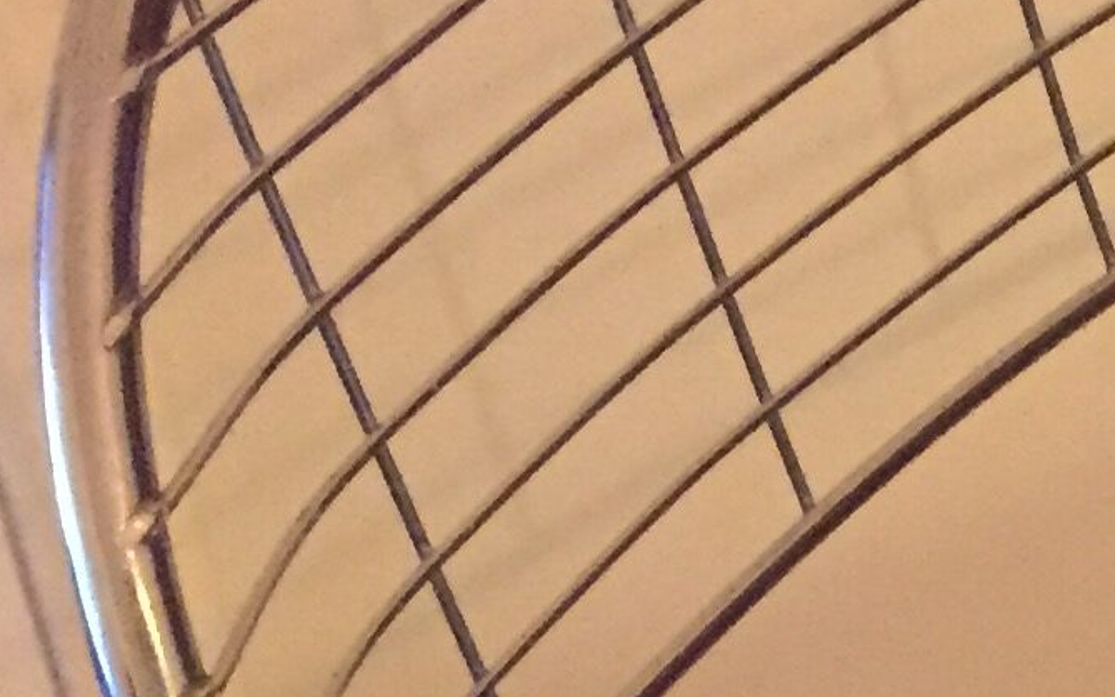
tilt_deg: -45.7
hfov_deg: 13.4
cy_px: 1259
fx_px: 4558
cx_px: 1458
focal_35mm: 150
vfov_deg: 8.4
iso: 400
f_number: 2.2
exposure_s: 1/17
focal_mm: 4.15
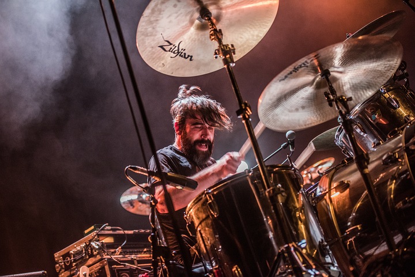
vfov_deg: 19.5
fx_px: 807
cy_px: 138
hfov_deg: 28.8
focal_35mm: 70
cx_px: 208
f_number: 2.8
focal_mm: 70
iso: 2500
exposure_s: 1/100
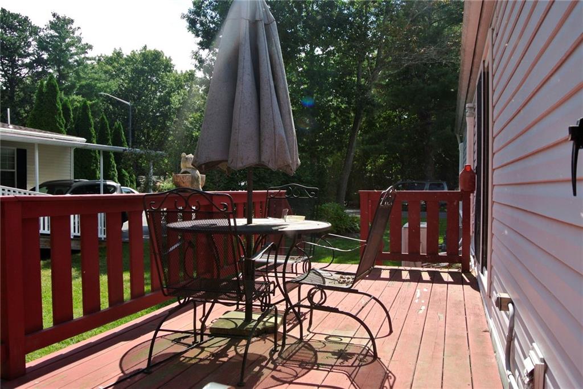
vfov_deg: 45.0
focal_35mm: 29
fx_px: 470
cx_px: 292
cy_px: 194
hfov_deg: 63.6
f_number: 4.5
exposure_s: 1/500
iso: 100
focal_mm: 11
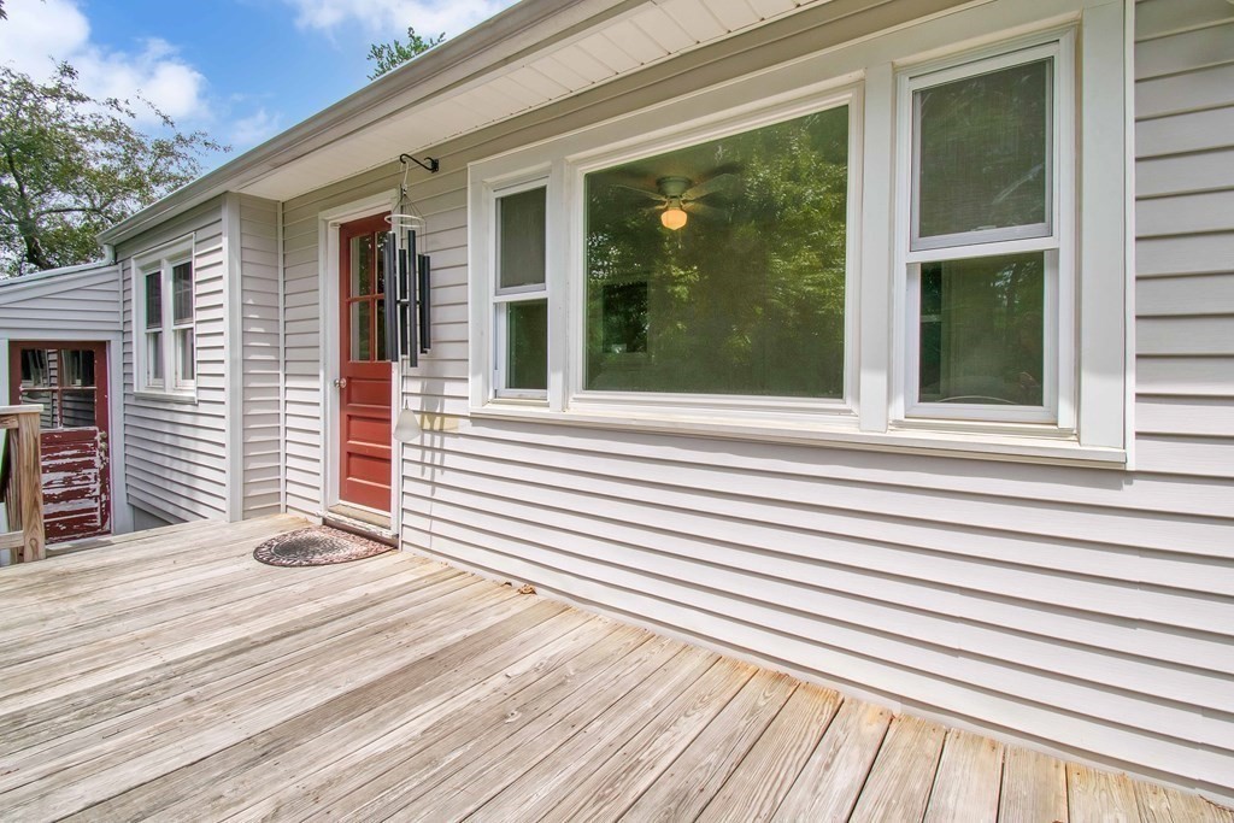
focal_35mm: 15
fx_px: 514
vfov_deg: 77.3
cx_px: 617
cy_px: 412
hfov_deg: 100.4
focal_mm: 10
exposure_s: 1/500
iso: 360
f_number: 11
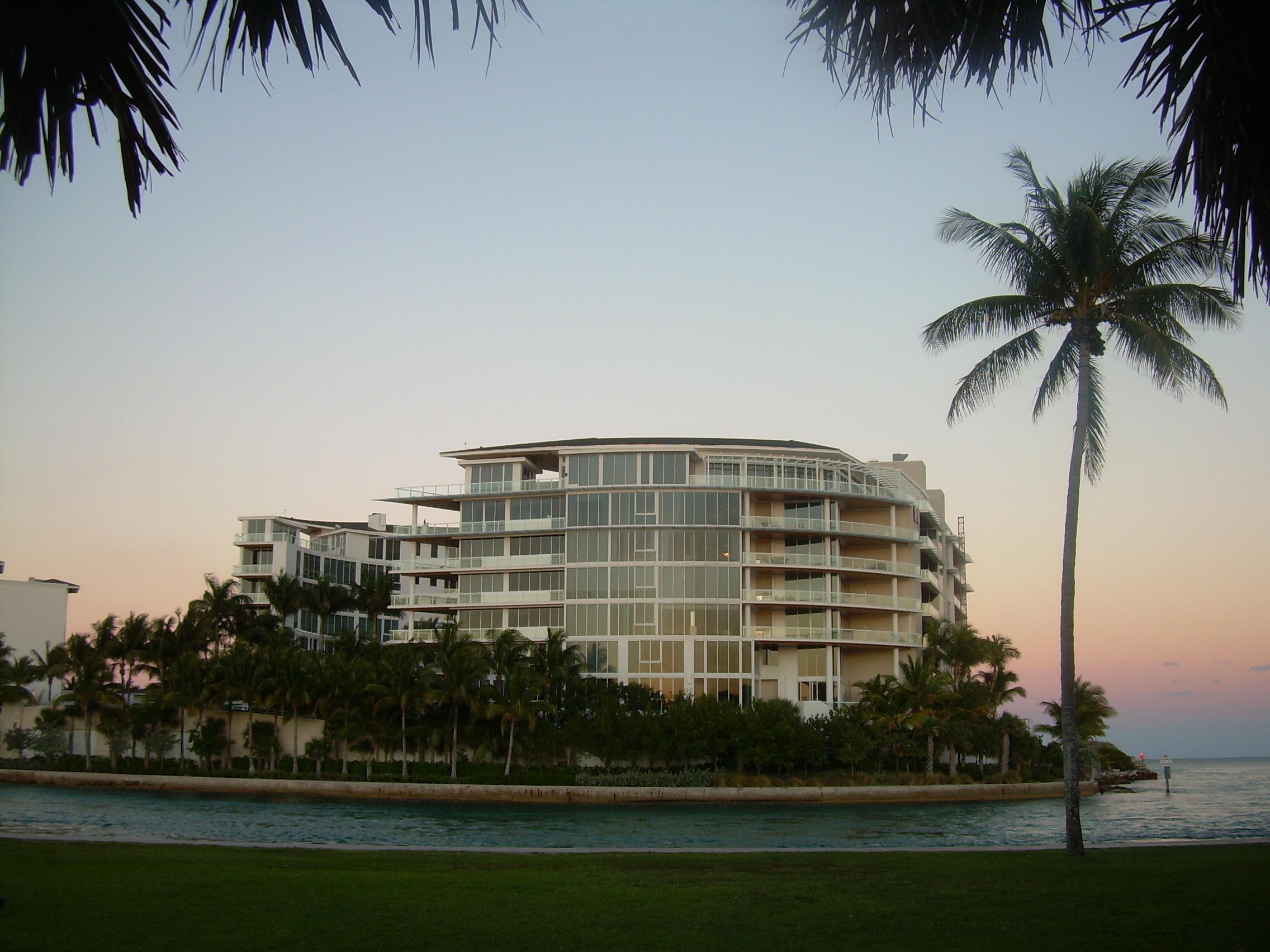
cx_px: 635
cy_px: 476
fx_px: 1394
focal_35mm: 38
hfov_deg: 49.0
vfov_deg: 37.7
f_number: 2.8
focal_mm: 6.3
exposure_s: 1/55
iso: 50
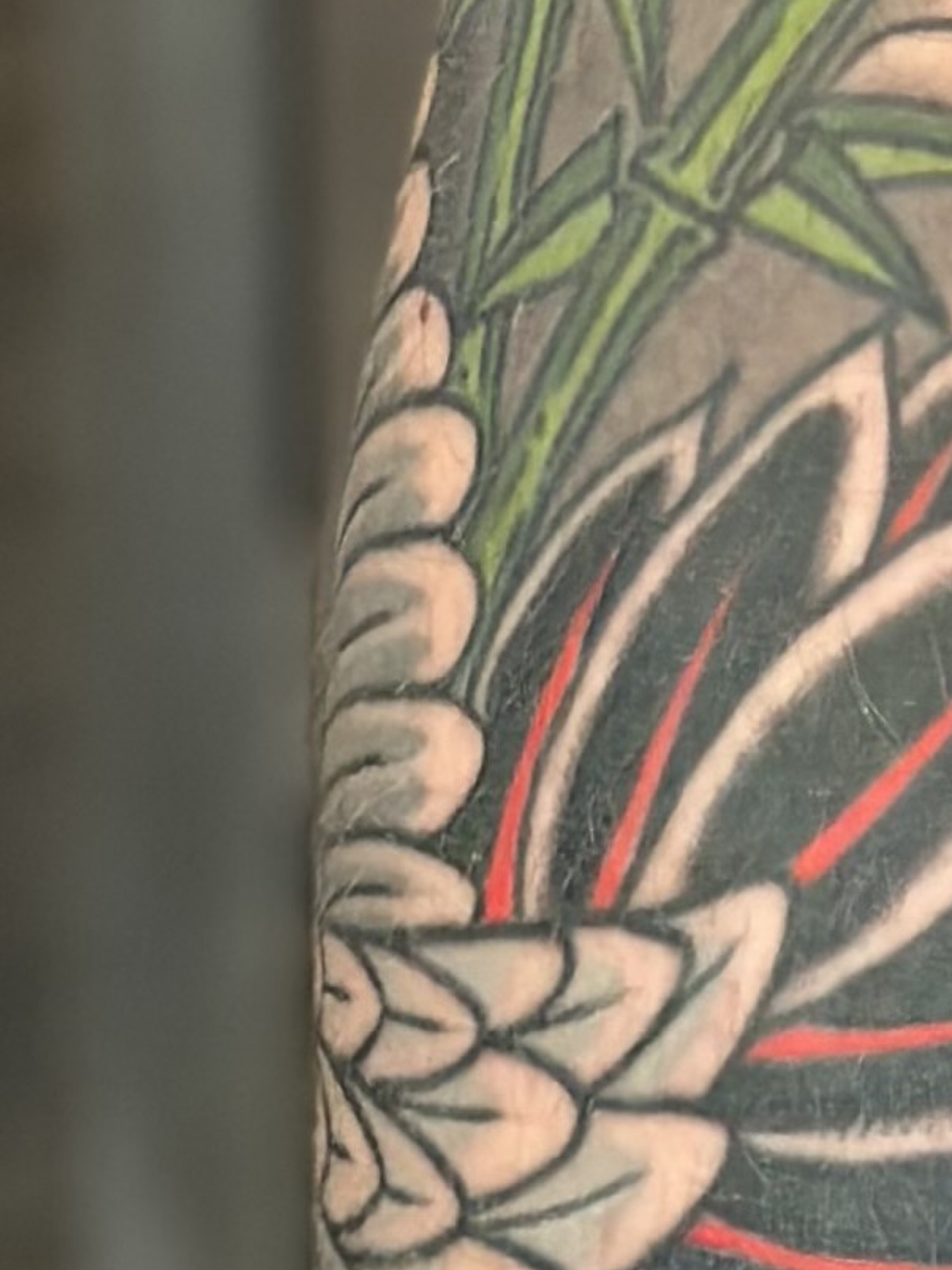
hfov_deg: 6.1
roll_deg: -0.5
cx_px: 1430
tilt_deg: -7.0
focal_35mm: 241
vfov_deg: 8.1
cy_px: -639
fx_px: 8840
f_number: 1.78
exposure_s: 1/40
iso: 400
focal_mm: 6.86
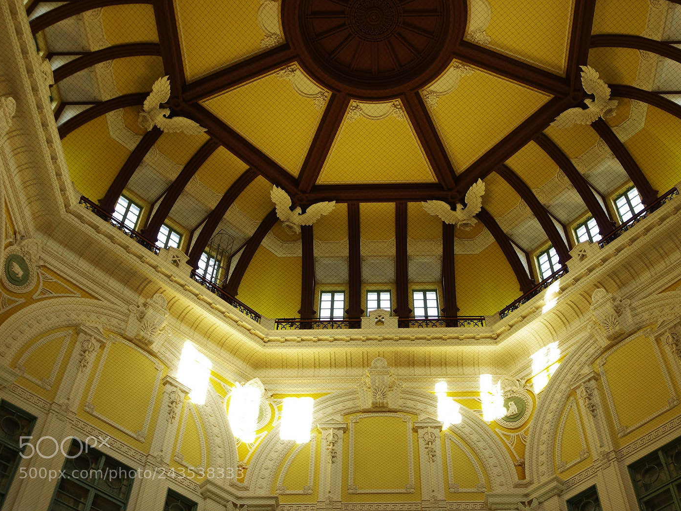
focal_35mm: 43
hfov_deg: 43.8
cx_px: 379
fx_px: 846
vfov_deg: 33.6
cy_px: 251
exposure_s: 1/60
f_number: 5.6
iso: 800
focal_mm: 26
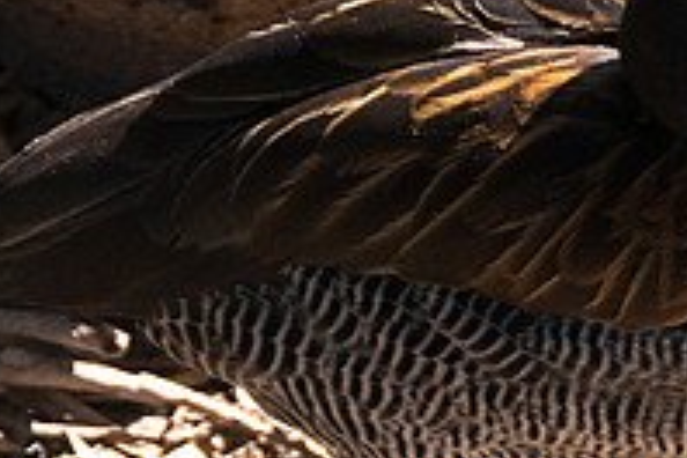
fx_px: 6526
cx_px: 895
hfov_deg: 6.0
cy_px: 342
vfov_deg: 4.0
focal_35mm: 342
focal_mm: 78
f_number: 5.3
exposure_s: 1/1000
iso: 1000
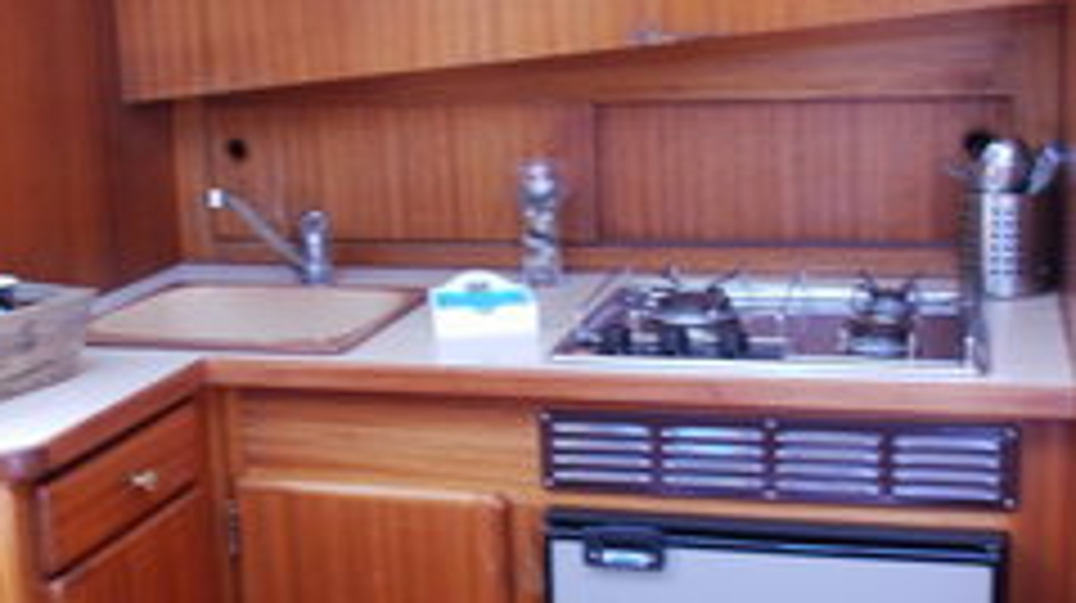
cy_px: 212
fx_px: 1682
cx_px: 473
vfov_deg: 20.3
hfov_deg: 35.4
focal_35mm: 59
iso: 400
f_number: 3.8
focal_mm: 20
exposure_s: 1/6
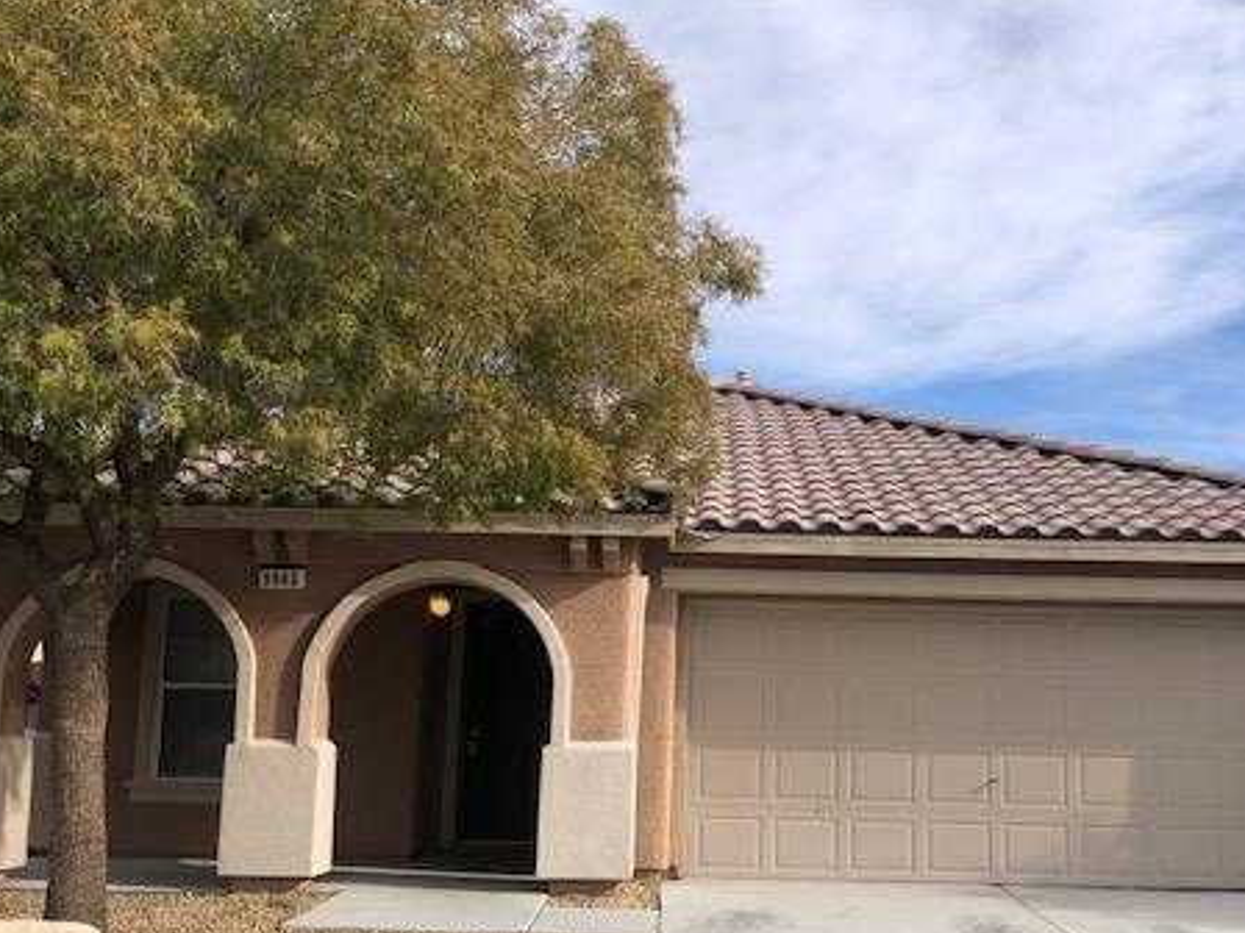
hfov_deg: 46.7
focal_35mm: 40
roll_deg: -0.3
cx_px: 711
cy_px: 566
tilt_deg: +7.5
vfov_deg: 35.8
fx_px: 1439
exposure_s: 1/1799
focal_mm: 4
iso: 20
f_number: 1.8
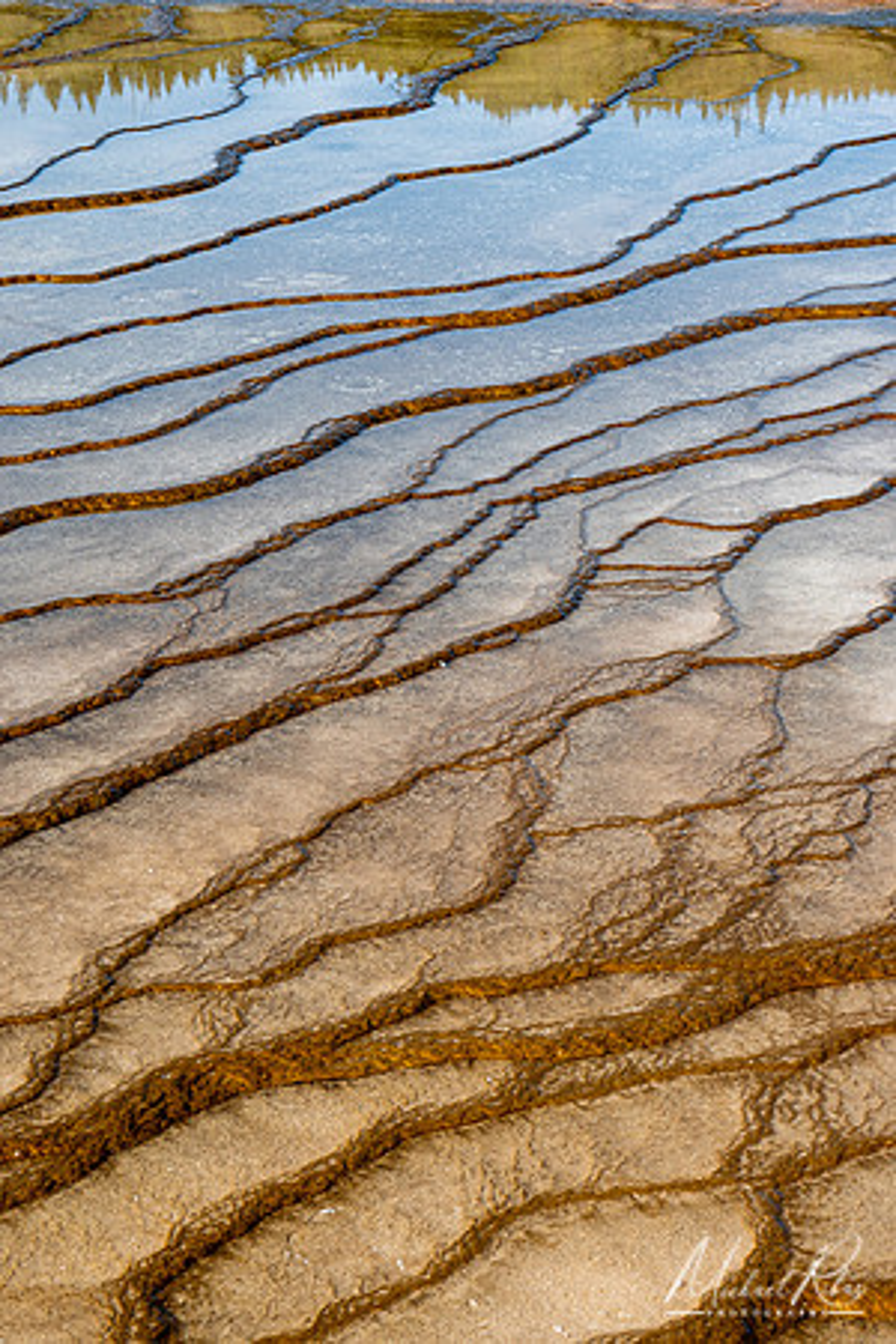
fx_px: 2800
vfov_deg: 27.0
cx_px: 448
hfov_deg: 18.2
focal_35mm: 75
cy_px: 672
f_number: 11
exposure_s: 1/100
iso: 100
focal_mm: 50
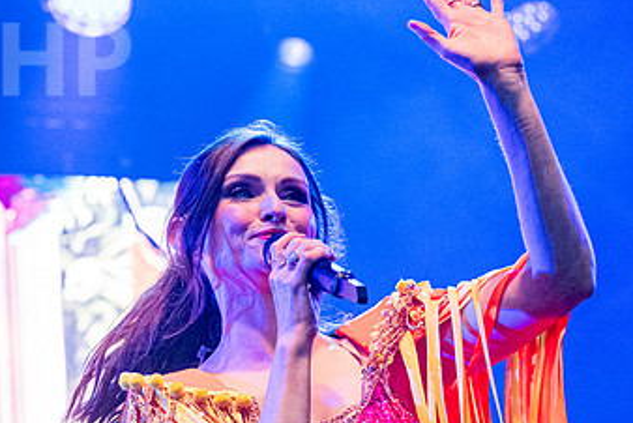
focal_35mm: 193
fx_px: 3396
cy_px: 215
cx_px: 284
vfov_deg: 7.1
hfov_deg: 10.6
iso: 4000
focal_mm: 95
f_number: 5
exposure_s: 1/800
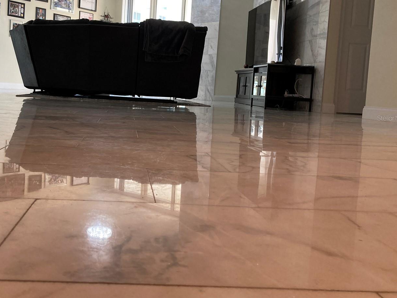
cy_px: 118
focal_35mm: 37
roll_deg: -4.6
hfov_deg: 49.6
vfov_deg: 38.5
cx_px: 146
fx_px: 424
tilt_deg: -3.7
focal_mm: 3.99
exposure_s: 1/60
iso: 100
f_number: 1.8
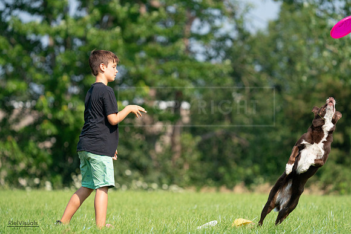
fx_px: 3618
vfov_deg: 3.7
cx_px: 176
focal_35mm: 371
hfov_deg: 5.6
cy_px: 117
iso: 1600
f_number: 6.3
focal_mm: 371
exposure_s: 1/4000
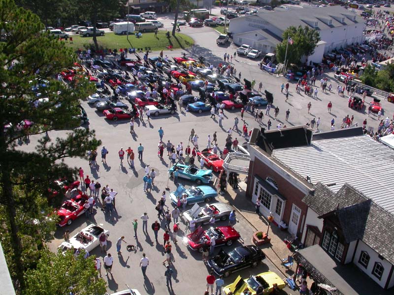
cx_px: 197
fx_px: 433
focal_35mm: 38
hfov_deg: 49.0
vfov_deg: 37.7
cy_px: 148
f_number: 6.7
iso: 100
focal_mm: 7.85
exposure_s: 1/308
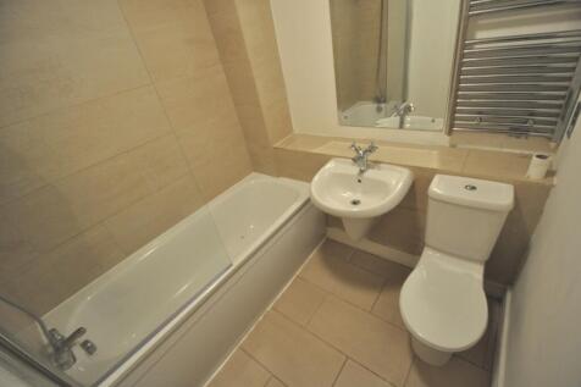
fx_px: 242
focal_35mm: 15
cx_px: 290
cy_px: 194
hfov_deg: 100.4
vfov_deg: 77.3
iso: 1600
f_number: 3.5
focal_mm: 10
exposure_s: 1/25
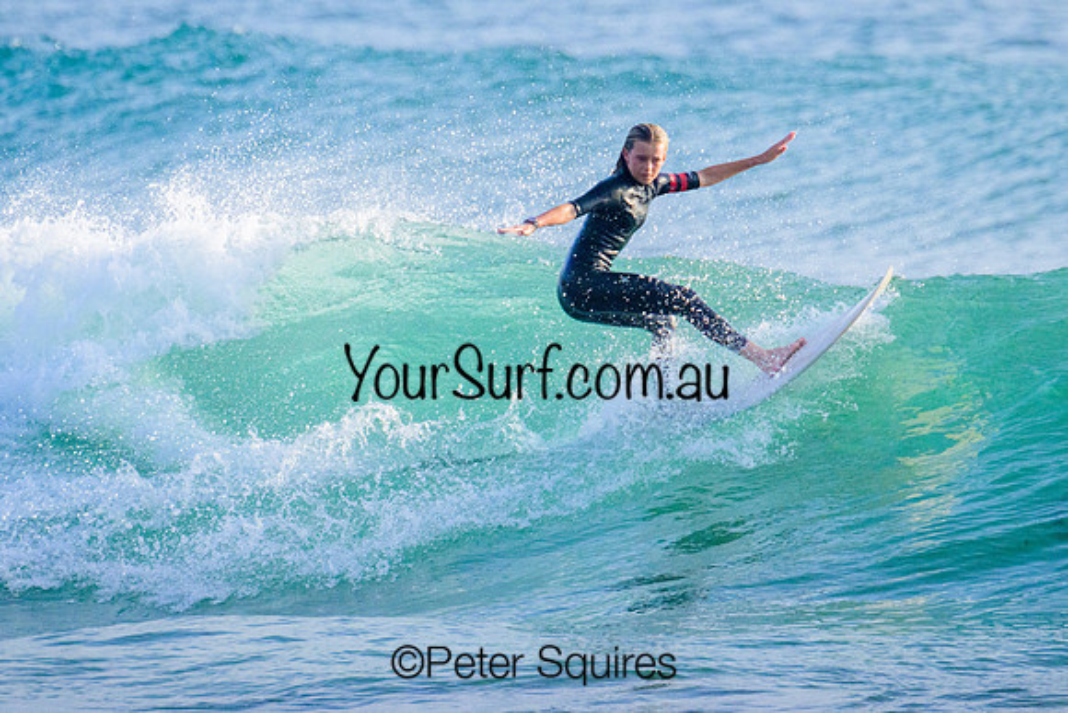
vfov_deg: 1.3
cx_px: 465
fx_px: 32514
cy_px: 291
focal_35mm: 1096
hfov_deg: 1.9
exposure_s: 1/2000
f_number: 13
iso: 2200
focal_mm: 800
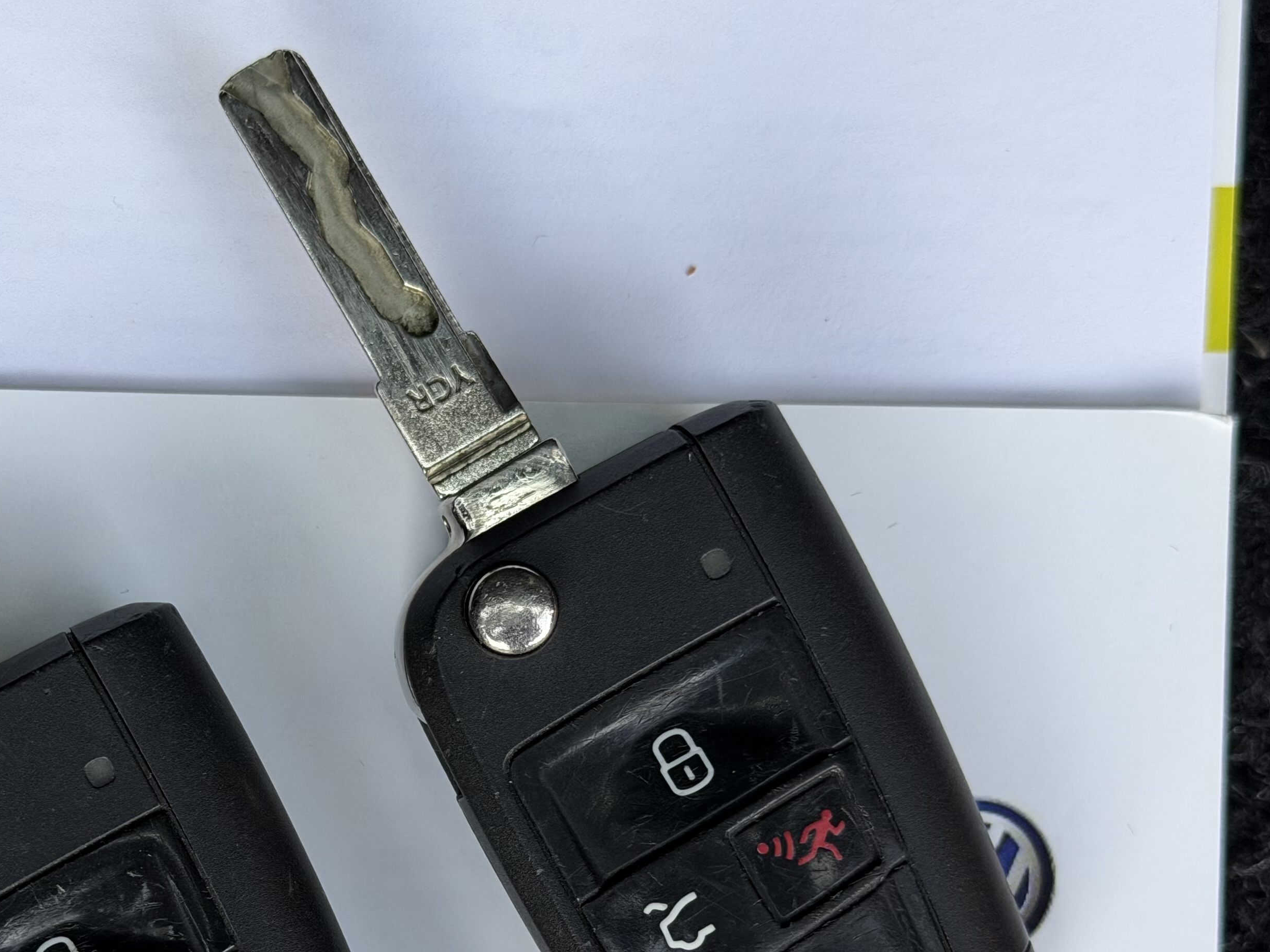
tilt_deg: -84.3
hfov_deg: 24.5
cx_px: 384
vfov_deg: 18.5
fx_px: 2898
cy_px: 749
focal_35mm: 79
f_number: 1.78
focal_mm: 6.76
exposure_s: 1/60
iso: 125
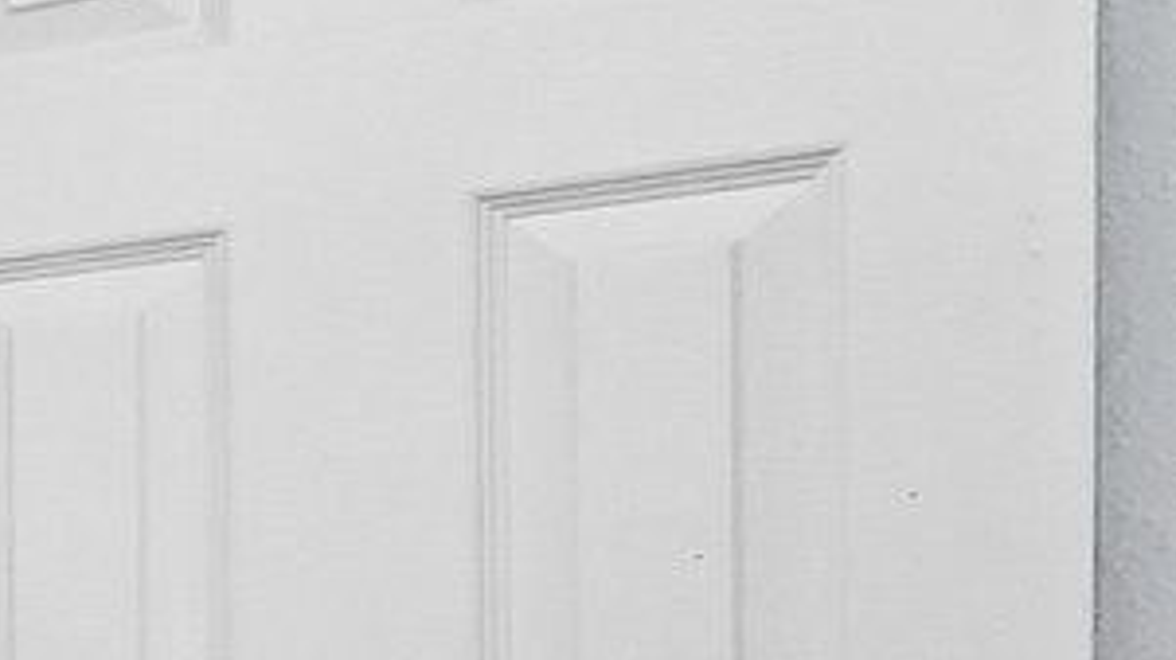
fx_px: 3335
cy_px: 1025
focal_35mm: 107
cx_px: -2735
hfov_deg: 10.2
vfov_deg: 10.8
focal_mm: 10
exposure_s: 1/10
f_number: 8
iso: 400
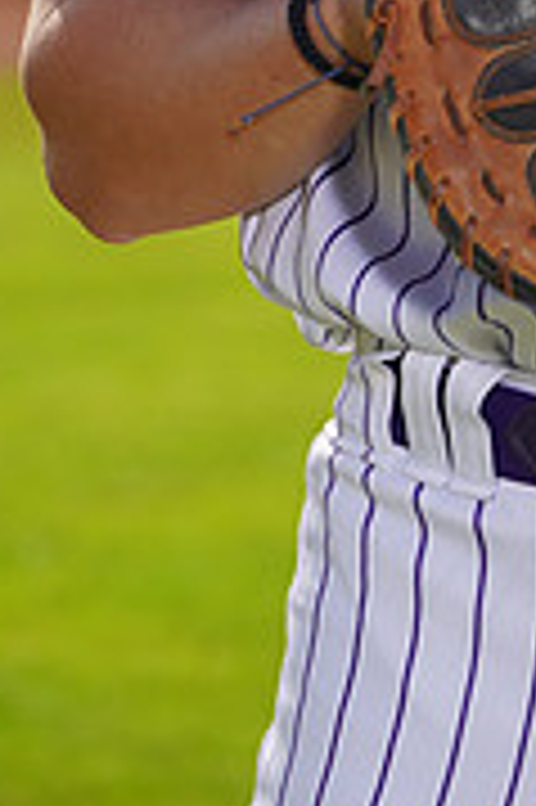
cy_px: -450
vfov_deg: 2.6
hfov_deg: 1.7
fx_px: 17721
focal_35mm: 792
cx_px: 732
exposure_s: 1/250
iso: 100
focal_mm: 244
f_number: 9
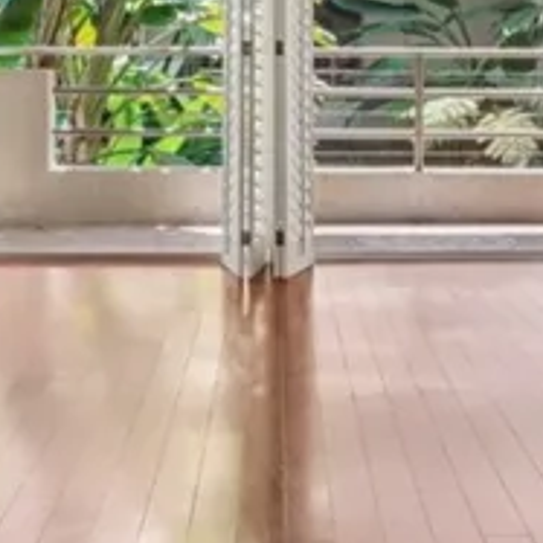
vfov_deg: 25.9
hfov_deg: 26.7
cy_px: 55
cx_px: 266
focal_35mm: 64
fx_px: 1143
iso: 400
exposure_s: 1/25
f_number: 11
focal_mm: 16.9
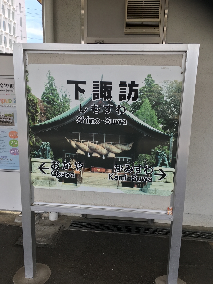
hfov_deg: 48.2
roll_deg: -2.8
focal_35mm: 29
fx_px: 238
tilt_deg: -15.6
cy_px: 142
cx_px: 106
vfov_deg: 61.7
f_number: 2.2
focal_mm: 4.15
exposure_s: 1/300
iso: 25
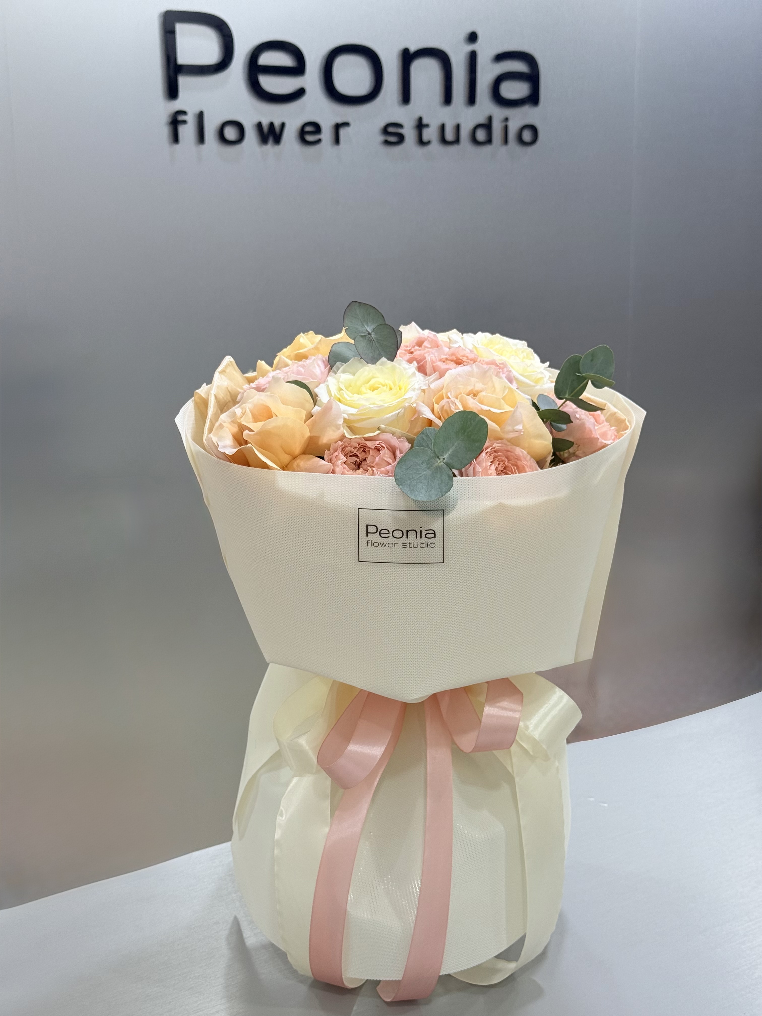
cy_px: 508
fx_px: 1409
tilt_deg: -12.4
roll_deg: +0.7
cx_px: 381
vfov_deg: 39.7
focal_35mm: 48
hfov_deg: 30.3
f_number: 1.78
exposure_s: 1/100
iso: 64
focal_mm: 6.76
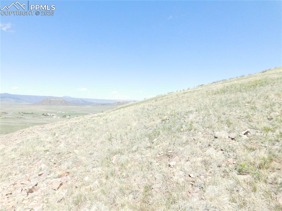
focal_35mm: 23
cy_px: 106
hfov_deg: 74.0
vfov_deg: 58.8
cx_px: 141
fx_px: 187
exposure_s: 1/1500
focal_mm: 4
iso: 800
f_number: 6
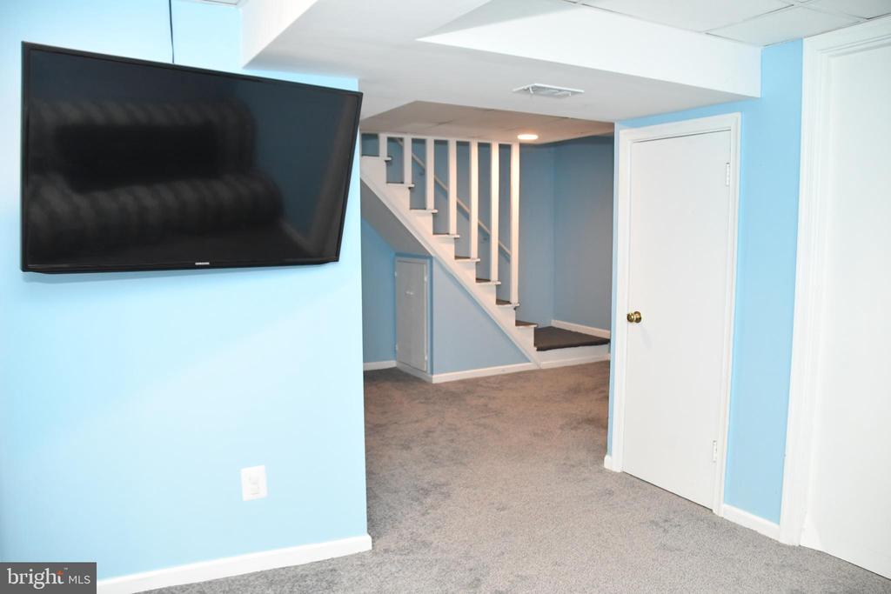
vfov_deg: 47.9
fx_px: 668
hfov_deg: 67.4
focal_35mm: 27
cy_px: 297
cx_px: 446
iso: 1600
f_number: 4
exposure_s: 1/60
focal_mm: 18
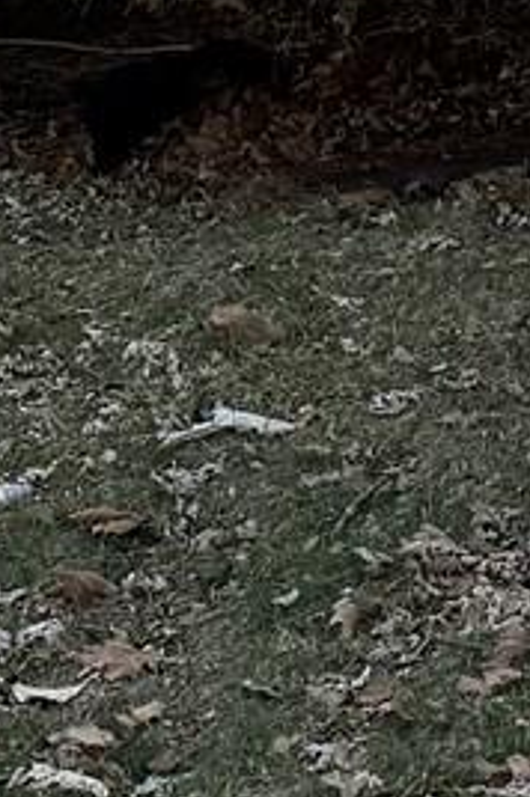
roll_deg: +0.6
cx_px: 1486
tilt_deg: +5.8
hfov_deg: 6.6
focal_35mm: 191
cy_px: -1035
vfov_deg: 9.7
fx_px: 4229
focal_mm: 6.76
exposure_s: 1/2611
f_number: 1.78
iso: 100
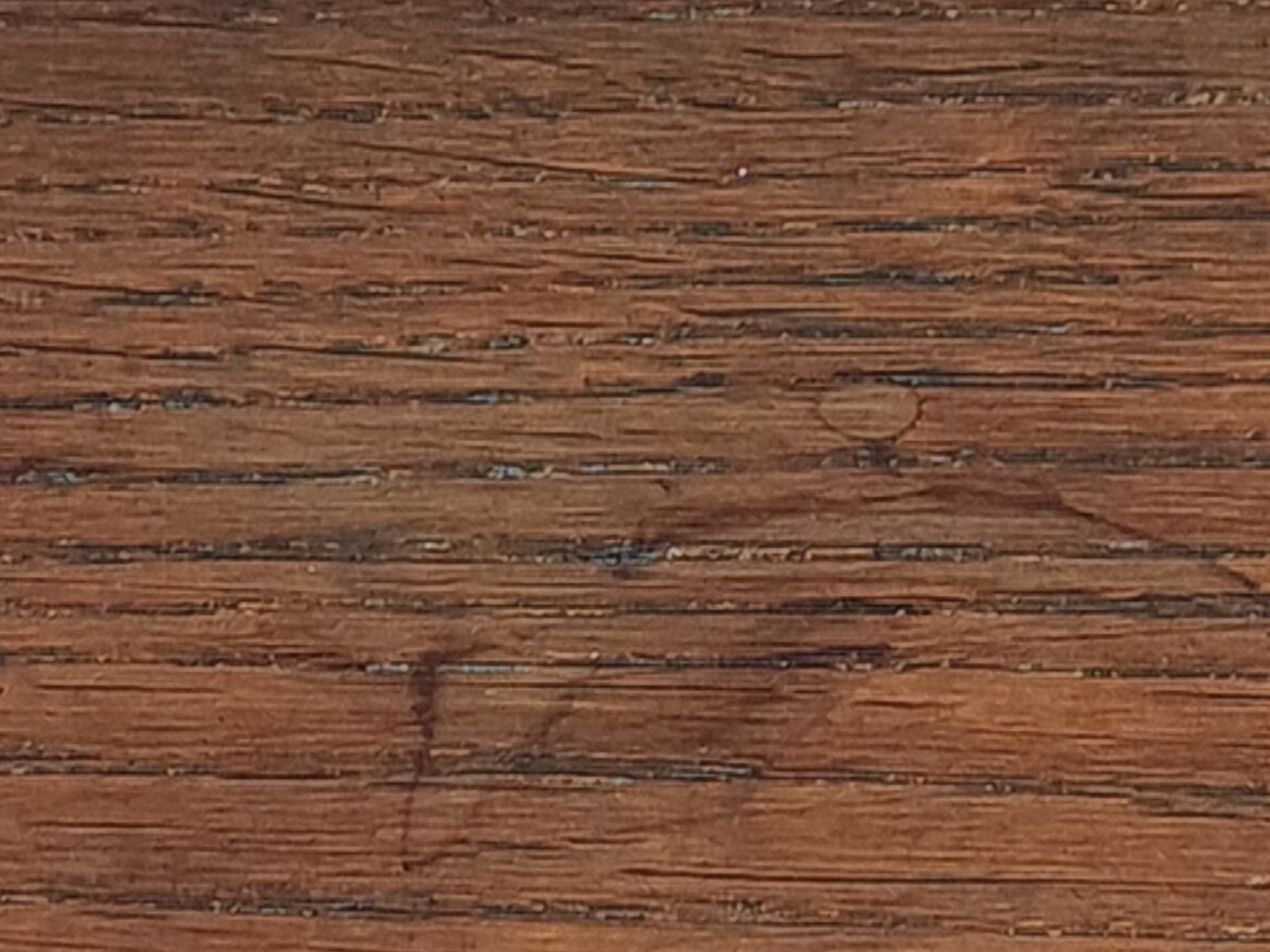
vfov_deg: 16.3
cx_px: 305
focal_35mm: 89
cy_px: 885
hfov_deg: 21.8
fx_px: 3265
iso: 80
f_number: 1.8
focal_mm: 5.4
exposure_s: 1/50
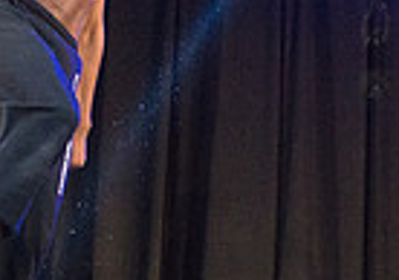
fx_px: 1285
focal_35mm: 114
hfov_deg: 17.3
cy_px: 79
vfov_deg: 12.4
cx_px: 375
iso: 4000
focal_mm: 24
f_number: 2.8
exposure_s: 1/1250
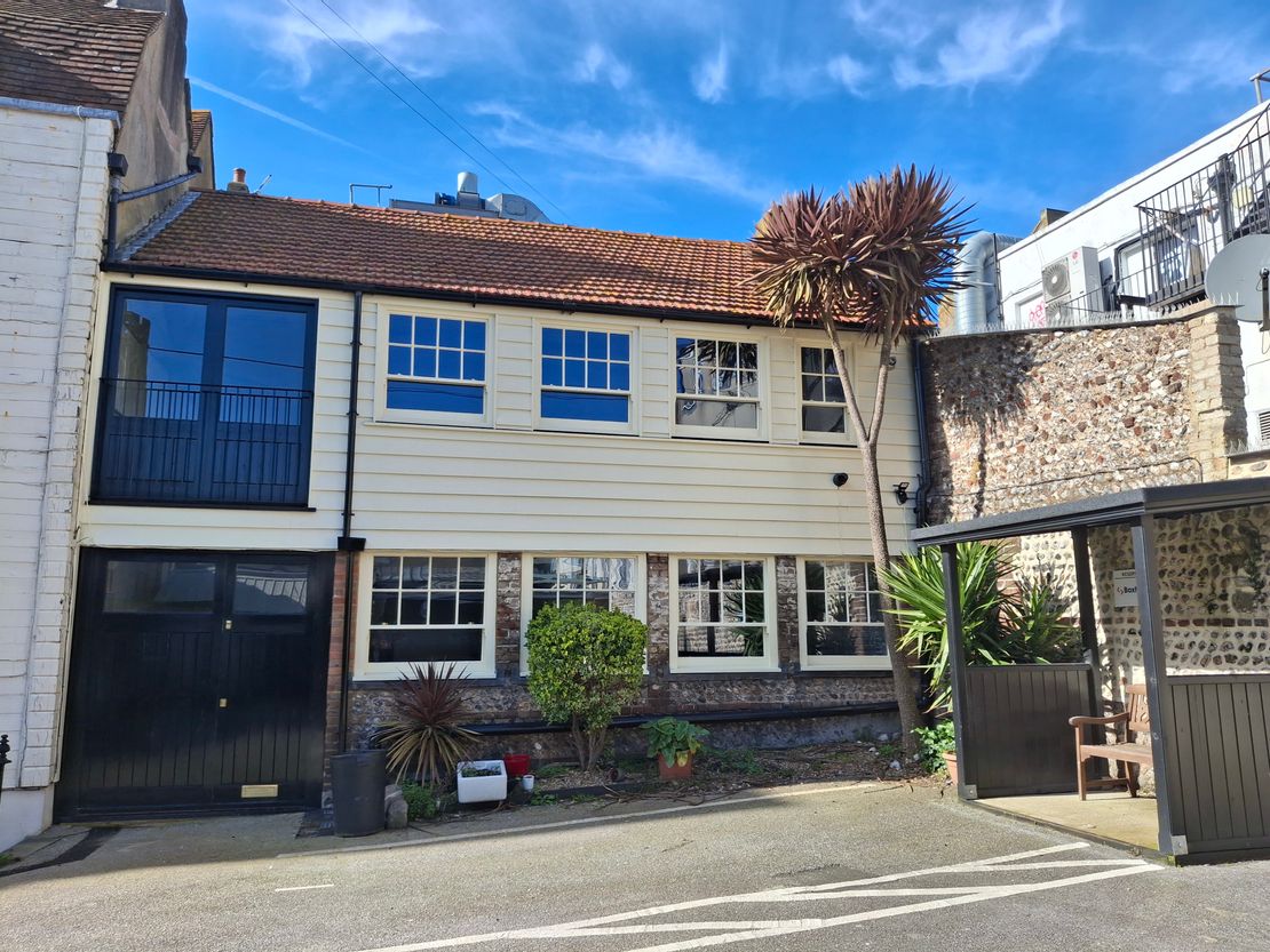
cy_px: 476
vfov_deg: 54.9
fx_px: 917
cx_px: 635
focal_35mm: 25
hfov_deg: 69.4
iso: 32
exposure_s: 1/1553
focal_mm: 4.69
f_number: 1.8
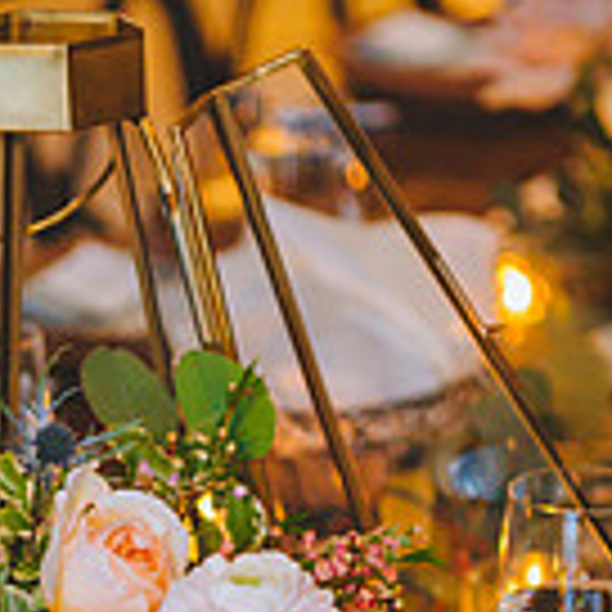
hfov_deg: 8.9
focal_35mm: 197
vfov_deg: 8.8
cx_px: 218
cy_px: 580
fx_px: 3940
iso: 2500
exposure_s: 1/60
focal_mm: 70
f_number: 2.8
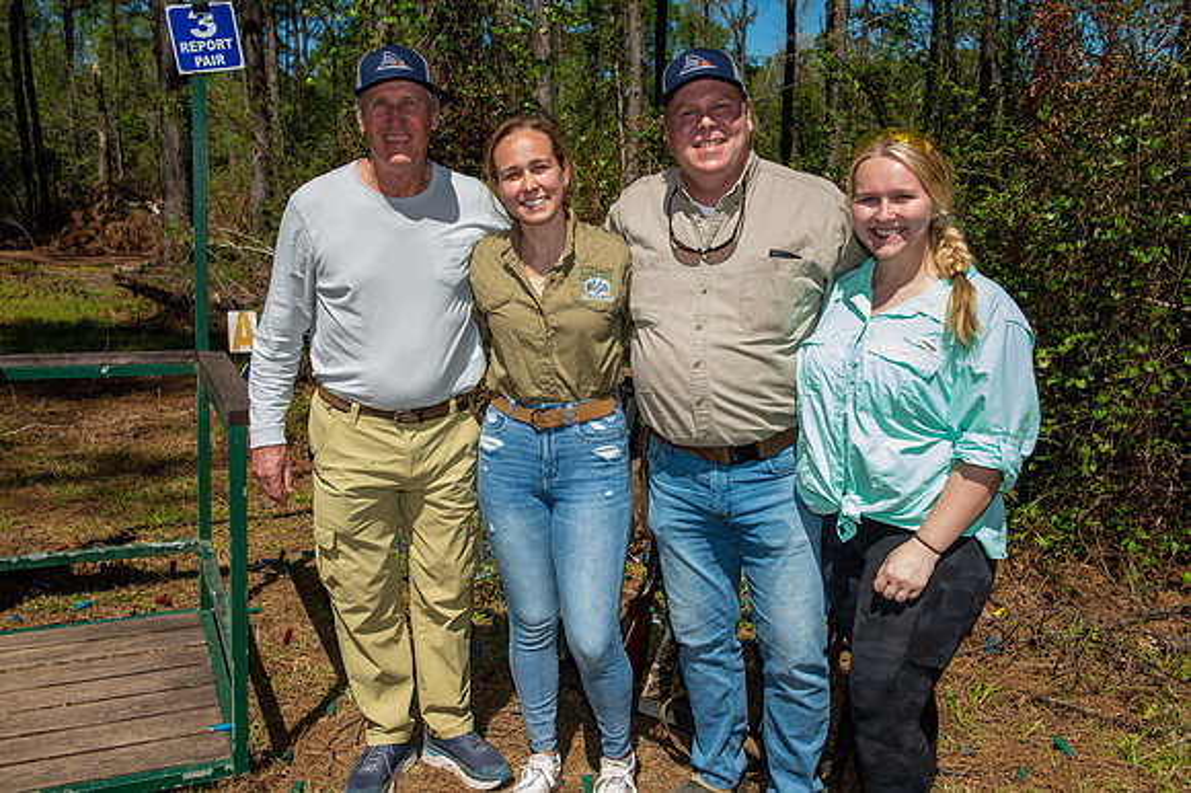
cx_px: 596
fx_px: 1058
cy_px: 396
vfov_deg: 41.1
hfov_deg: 58.7
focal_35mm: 32
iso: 50
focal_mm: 32
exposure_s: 1/250
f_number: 7.1
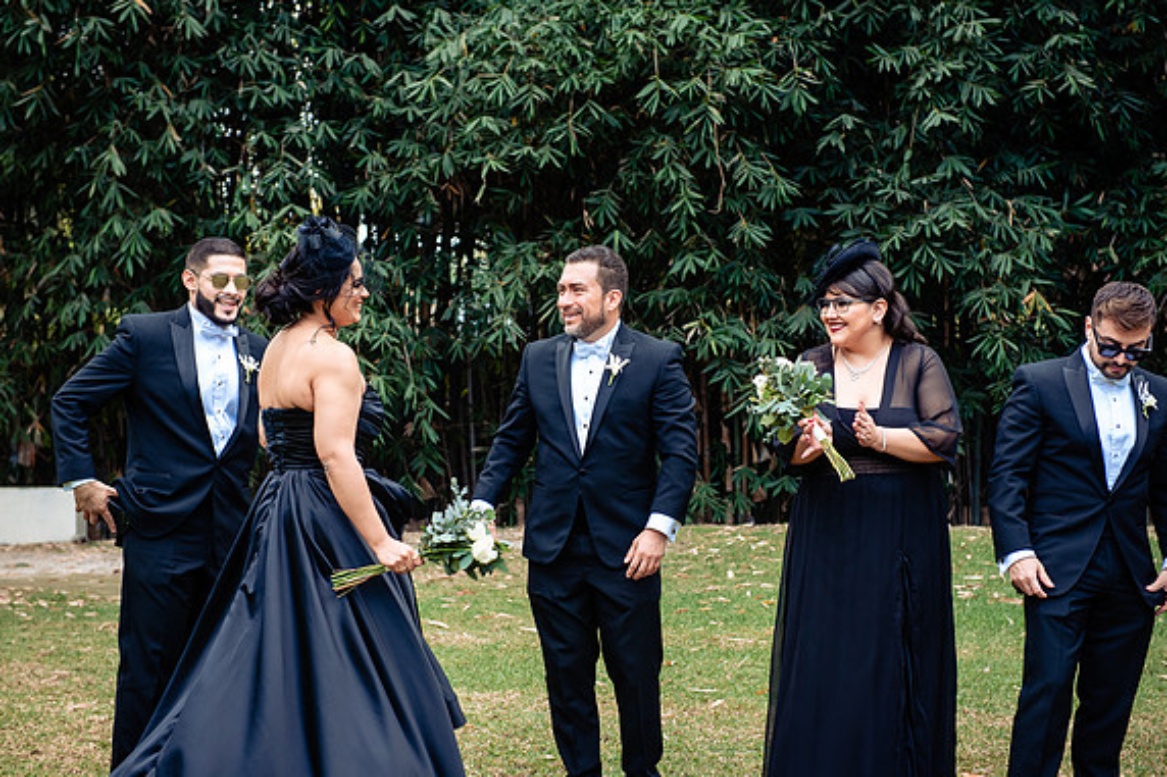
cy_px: 388
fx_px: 2301
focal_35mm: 71
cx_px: 586
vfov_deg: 19.2
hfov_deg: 28.5
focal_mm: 70
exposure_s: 1/160
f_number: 4.5
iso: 400
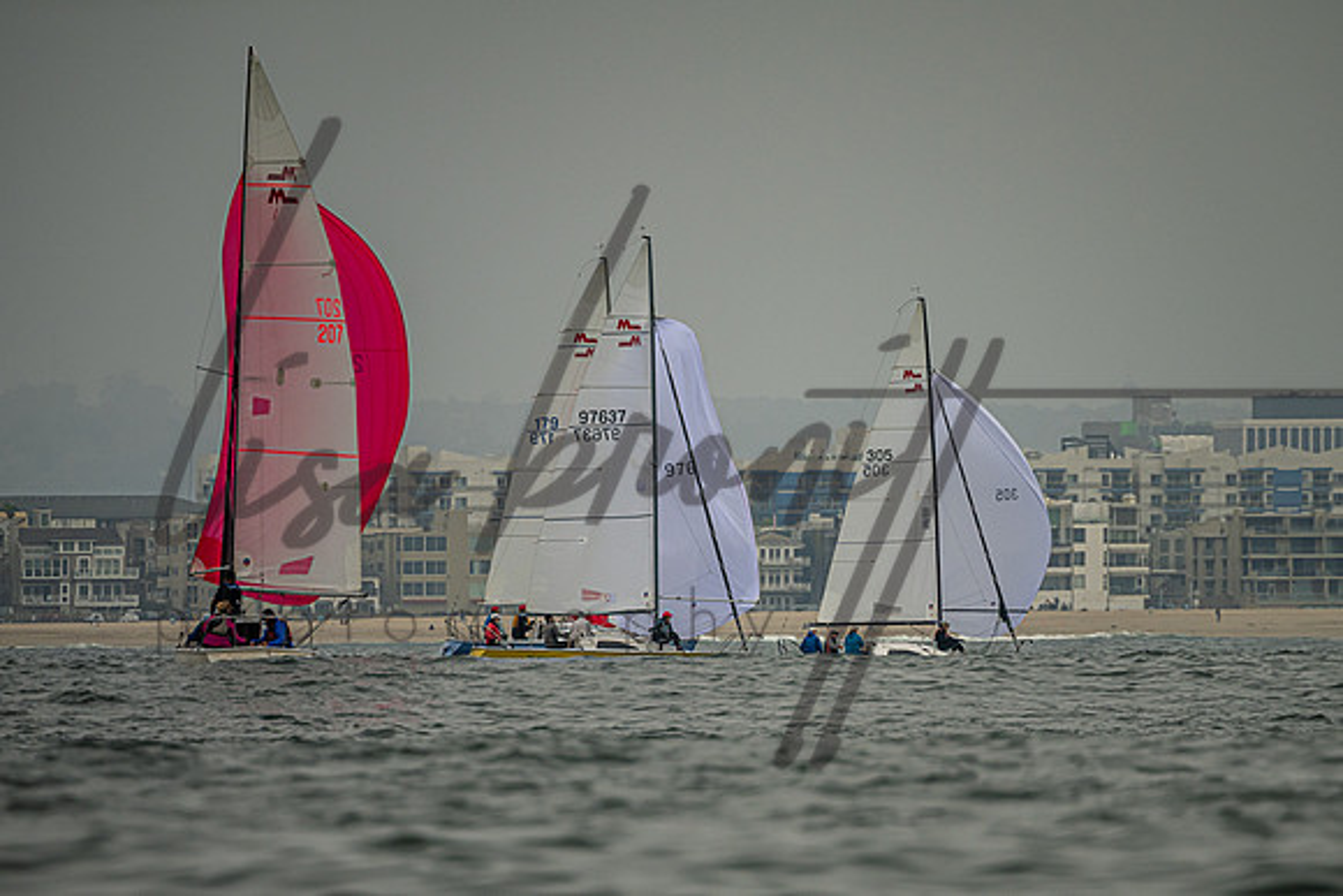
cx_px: 710
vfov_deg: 2.6
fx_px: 20035
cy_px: 586
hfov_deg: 3.8
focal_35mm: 537
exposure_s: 1/4000
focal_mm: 400
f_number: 5.6
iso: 250
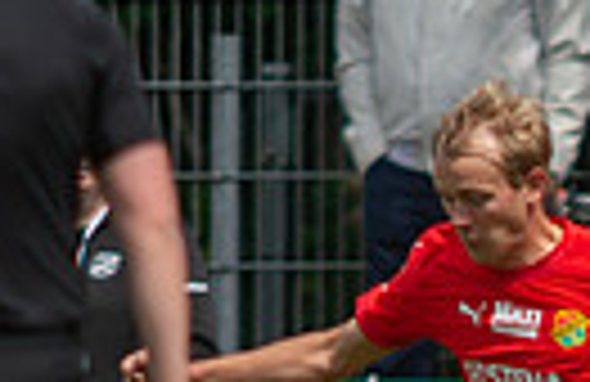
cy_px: 562
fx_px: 39904
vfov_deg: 0.5
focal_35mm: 2455
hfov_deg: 0.8
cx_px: 822
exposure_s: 1/1600
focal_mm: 420
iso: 160
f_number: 4
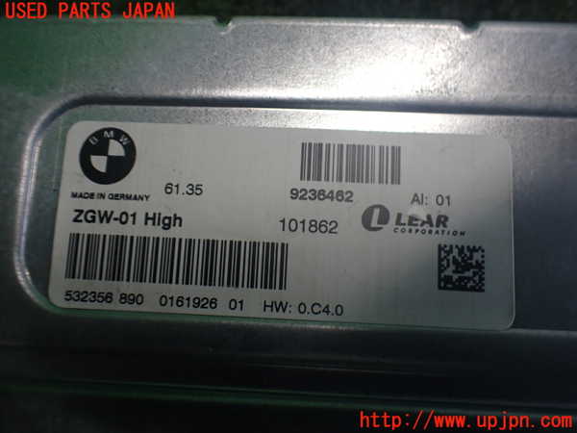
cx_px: 288
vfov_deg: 46.8
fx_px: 500
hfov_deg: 60.0
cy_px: 216
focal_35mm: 30
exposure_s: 1/125
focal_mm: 5.4
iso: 200
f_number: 2.3
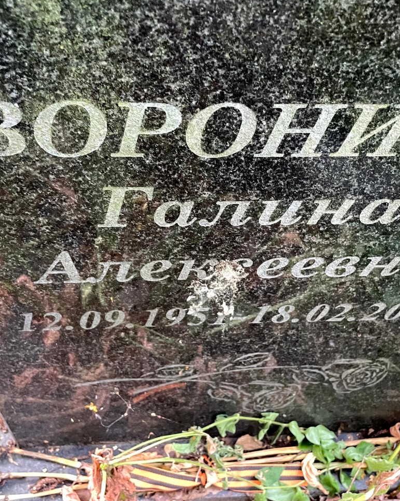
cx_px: 233
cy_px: 226
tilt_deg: -50.8
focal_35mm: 38
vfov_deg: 47.9
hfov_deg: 39.0
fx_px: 563
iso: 400
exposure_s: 1/60
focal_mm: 4.2
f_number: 1.6
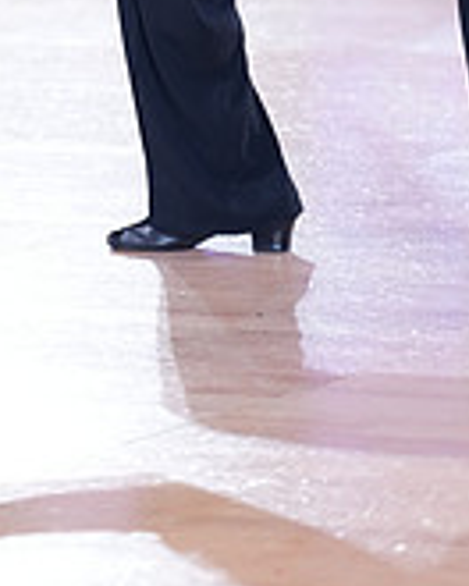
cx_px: -66
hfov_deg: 5.1
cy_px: -334
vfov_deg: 6.3
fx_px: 5257
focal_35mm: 303
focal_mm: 92
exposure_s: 1/400
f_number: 2.8
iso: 2000
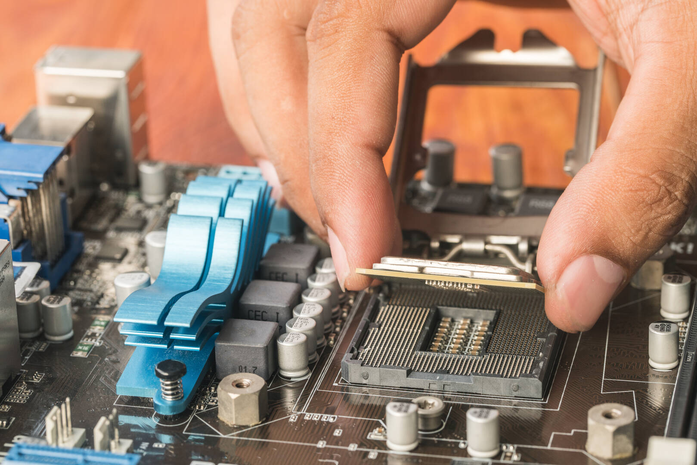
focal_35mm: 100
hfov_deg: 20.4
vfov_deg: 13.7
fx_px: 1936
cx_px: 348
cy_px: 232
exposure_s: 1/50
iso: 200
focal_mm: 100
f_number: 9
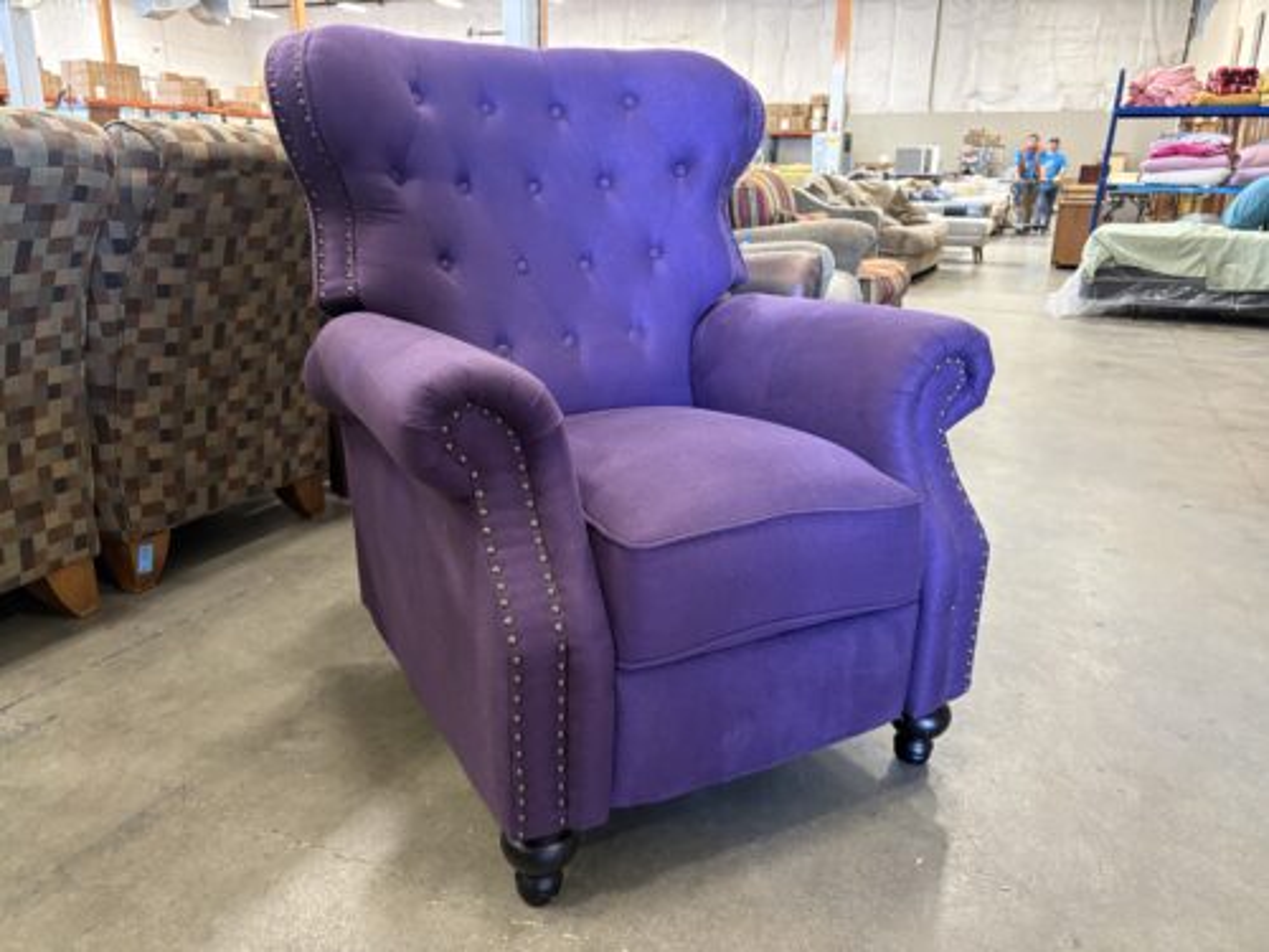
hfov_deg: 67.3
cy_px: 476
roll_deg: -1.0
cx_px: 634
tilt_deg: -17.1
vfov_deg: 53.1
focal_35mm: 26
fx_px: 953
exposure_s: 1/40
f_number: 1.6
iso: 400
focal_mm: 5.96
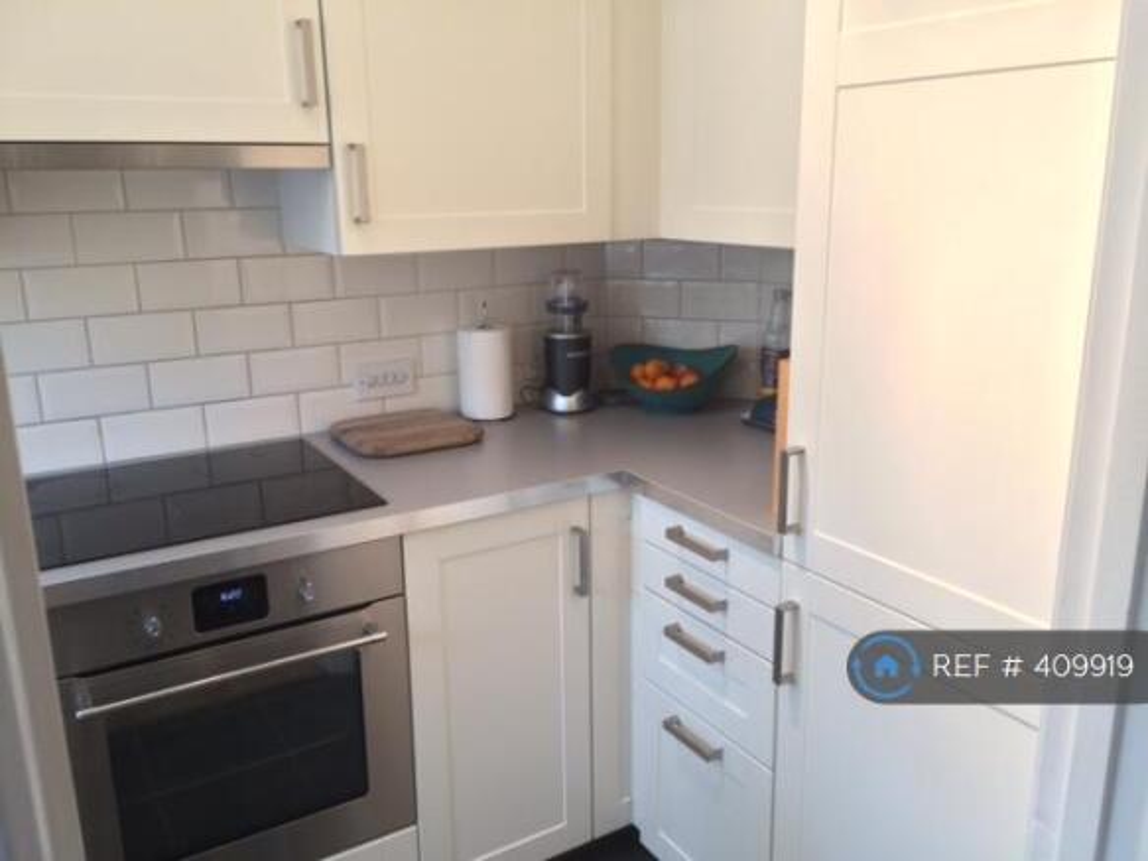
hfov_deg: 61.7
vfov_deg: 48.2
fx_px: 962
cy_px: 430
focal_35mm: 29
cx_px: 574
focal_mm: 4.15
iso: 160
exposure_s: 1/33
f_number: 2.2
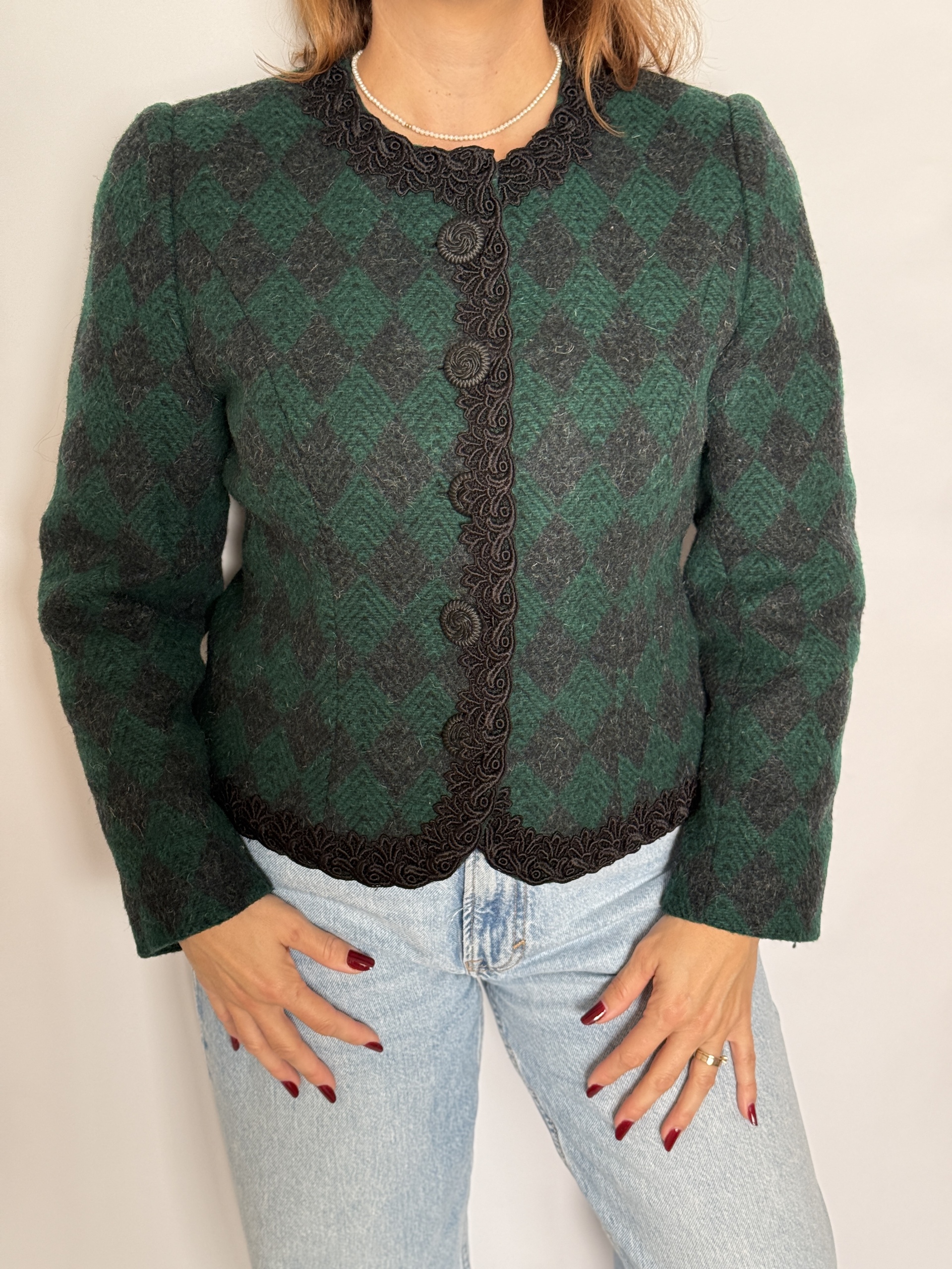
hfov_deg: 30.3
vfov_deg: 39.7
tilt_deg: -19.1
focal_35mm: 48
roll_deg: -0.4
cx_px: 476
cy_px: 634
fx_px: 1760
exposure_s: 1/62
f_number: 1.78
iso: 125
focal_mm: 6.76
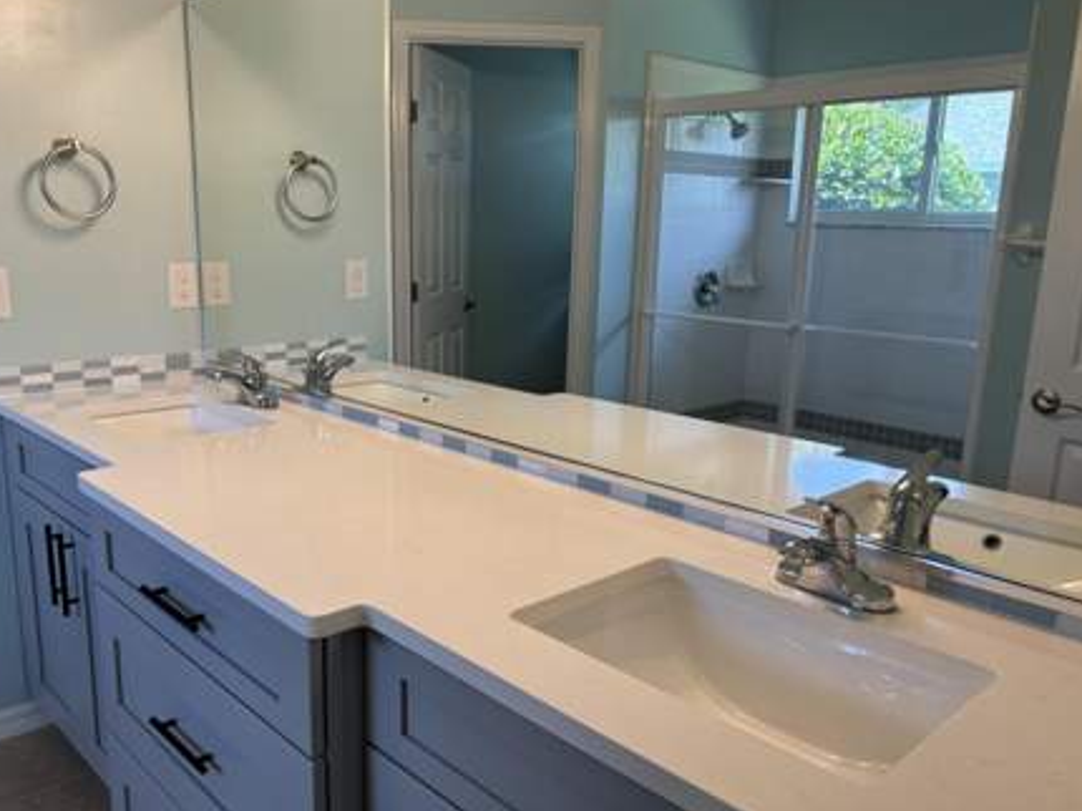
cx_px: 483
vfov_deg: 48.2
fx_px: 906
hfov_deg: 61.5
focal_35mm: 29
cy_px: 422
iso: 64
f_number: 1.6
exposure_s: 1/120
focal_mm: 5.96
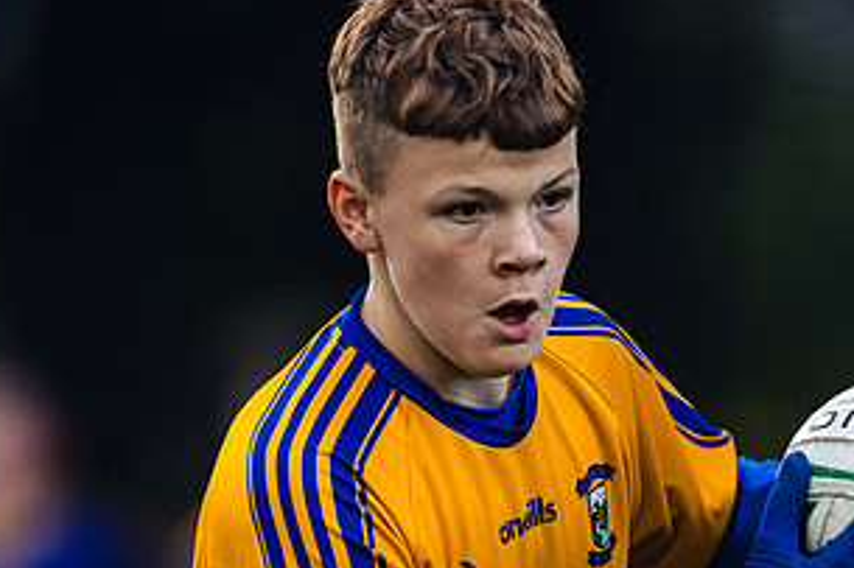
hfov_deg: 2.3
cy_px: 529
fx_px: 21029
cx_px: 430
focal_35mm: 887
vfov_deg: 1.5
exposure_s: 1/800
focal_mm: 400
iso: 2500
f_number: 2.8
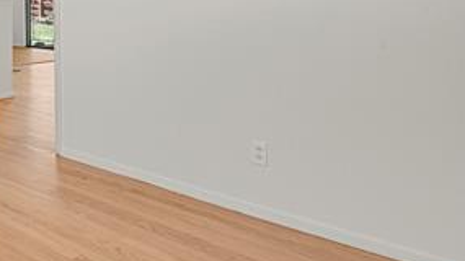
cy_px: 2
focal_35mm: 40
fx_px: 493
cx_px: -41
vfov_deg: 27.9
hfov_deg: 41.0
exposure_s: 1
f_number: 8
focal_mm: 17
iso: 250
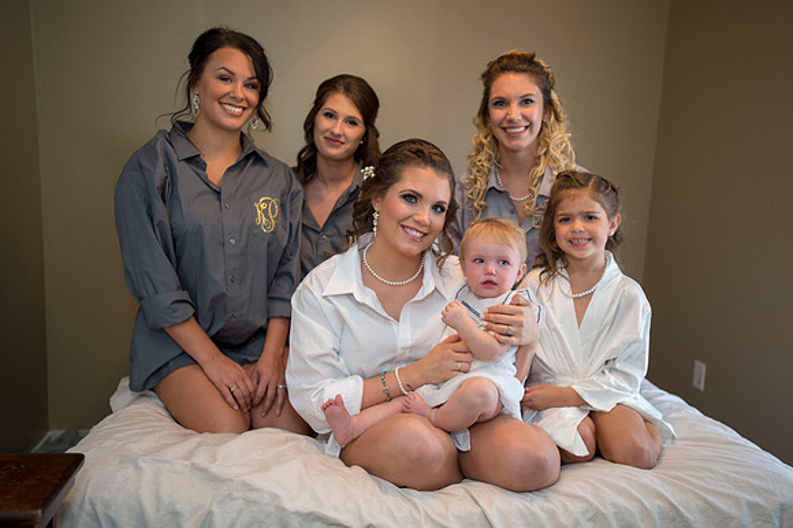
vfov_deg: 41.1
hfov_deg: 58.7
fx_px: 704
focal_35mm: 32
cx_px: 396
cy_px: 264
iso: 1250
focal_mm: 32
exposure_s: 1/100
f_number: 2.8
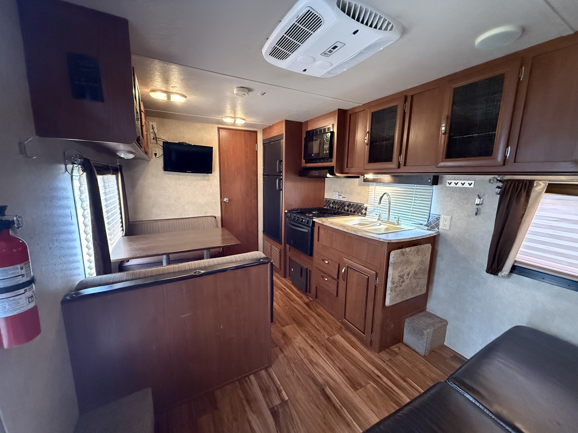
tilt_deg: -9.9
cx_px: 289
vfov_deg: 85.7
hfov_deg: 102.1
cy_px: 216
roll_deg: -0.9
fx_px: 234
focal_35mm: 14
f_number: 2.2
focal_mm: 2.22
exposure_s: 1/60
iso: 1250
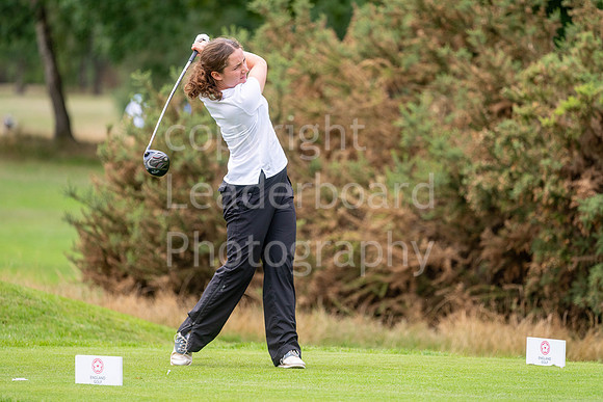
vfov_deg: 4.6
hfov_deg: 6.9
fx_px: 5026
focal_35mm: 300
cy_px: 201
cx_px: 302
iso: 500
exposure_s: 1/2000
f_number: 4
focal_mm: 300
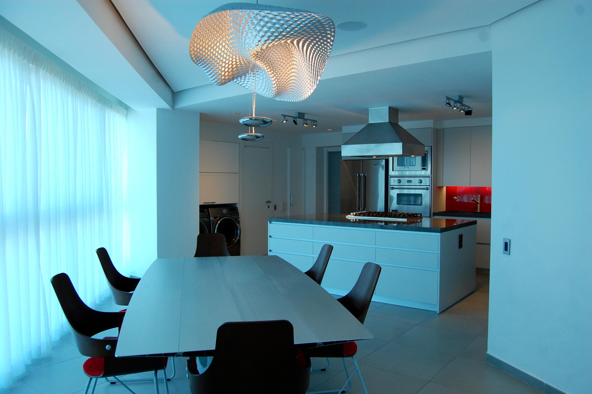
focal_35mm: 27
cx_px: 296
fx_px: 444
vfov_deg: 47.8
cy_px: 197
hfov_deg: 67.4
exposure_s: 1/100
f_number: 5
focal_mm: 18
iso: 400
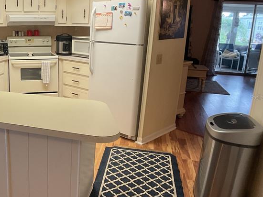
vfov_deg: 27.0
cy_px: 97
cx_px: 34
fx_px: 410
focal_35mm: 54
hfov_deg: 33.9
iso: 64
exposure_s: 1/60
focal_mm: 3
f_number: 1.8
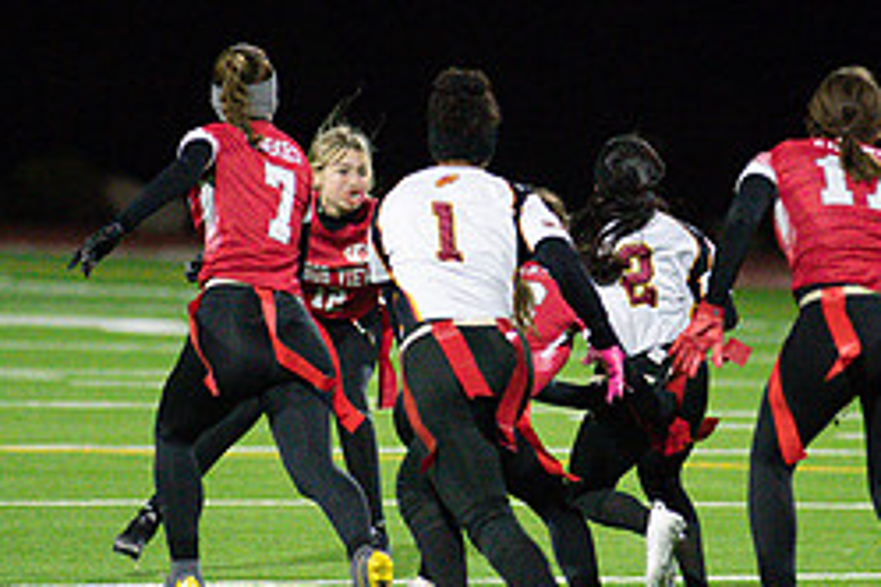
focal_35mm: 465
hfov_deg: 4.4
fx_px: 11379
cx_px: 509
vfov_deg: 3.0
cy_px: 288
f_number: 2.8
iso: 16000
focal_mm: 200
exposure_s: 1/2500
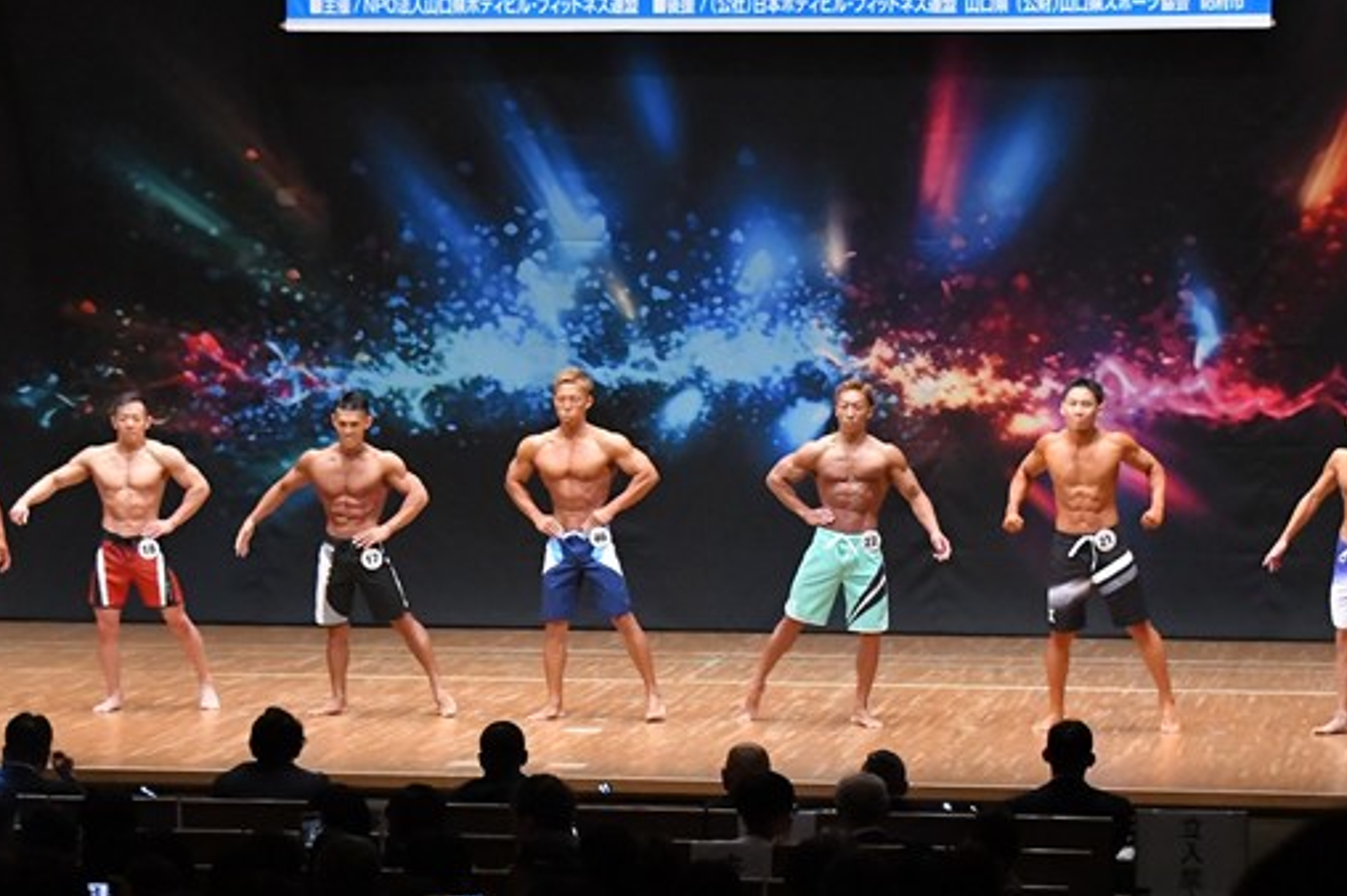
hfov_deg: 16.4
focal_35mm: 125
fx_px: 4674
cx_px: 696
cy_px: 530
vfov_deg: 10.9
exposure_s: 1/400
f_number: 5.6
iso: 8000
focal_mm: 55
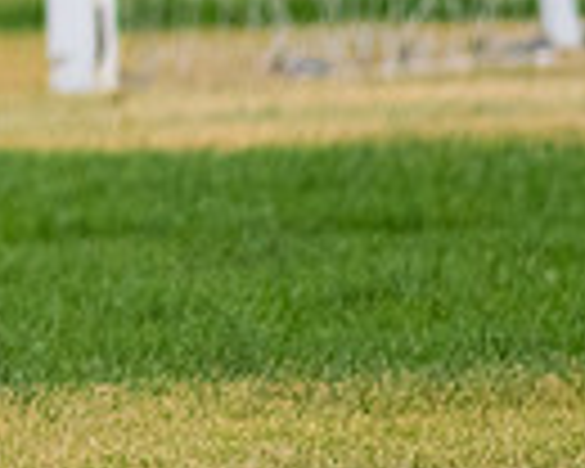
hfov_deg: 0.7
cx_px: -659
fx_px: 45968
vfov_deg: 0.6
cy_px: -505
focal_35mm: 2655
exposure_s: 1/3200
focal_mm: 300
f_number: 4
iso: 800
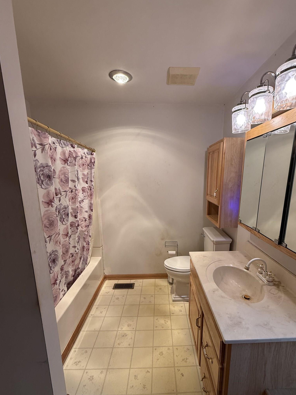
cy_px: 214
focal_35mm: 16
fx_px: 182
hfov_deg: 77.8
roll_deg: -1.0
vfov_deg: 94.3
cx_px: 164
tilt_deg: -9.8
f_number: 2.2
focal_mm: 2.22
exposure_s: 1/120
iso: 100
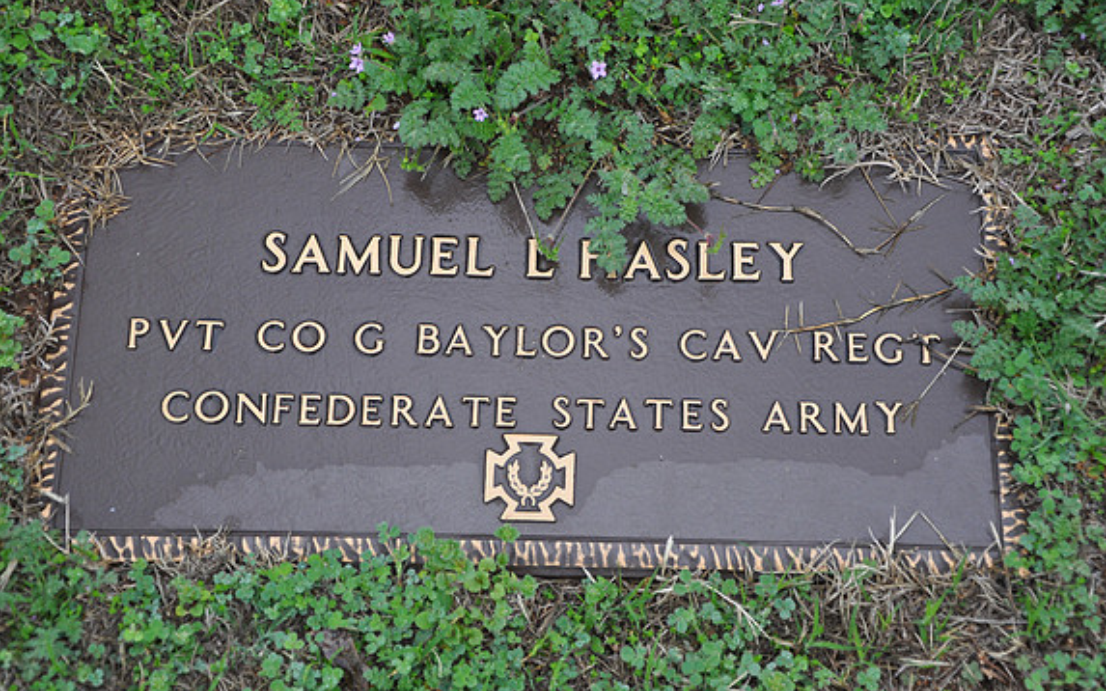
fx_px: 2095
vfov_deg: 18.7
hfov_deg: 29.6
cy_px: 331
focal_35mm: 70
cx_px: 552
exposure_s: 1/60
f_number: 4.8
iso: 720
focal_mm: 45
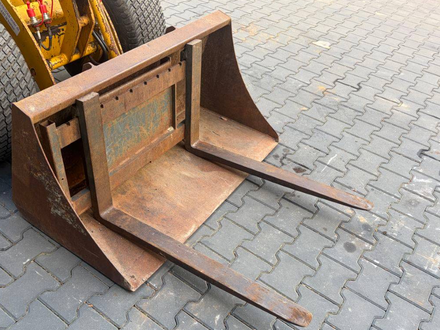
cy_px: 192
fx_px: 419
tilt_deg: -38.3
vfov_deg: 42.8
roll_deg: -4.8
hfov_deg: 55.0
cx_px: 177
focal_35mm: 33
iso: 40
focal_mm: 5.96
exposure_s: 1/217
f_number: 1.6
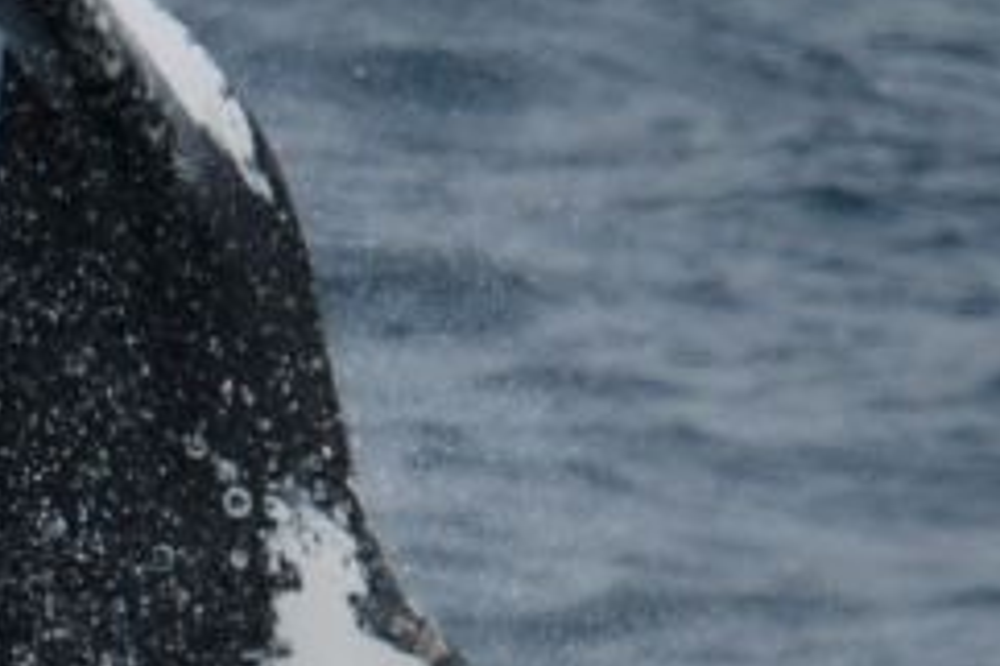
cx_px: -215
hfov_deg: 1.0
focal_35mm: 1983
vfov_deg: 0.7
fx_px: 55044
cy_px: 490
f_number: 6.3
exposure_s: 1/8000
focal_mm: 600
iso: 1250
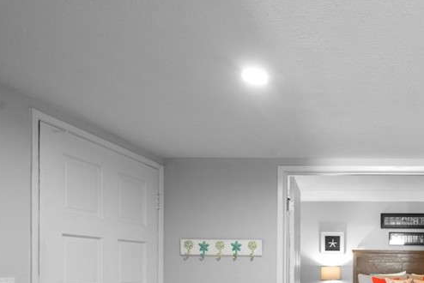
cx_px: 392
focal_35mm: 29
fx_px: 342
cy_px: 270
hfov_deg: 54.2
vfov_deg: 40.5
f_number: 8
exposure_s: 1/13
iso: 1600
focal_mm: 14
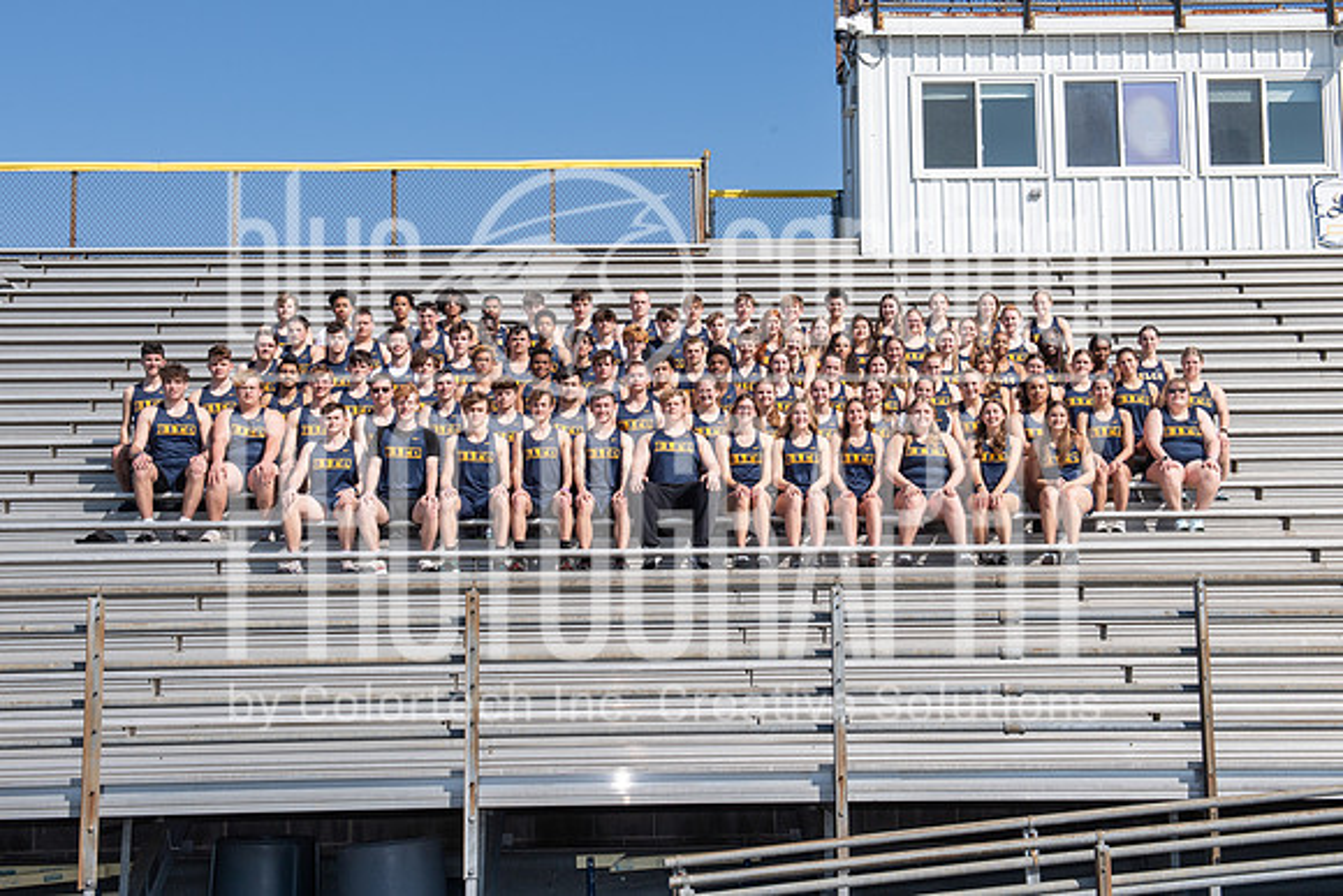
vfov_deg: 23.2
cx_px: 687
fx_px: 2185
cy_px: 441
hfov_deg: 34.2
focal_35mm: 59
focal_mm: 48
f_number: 11
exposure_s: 1/250
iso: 160
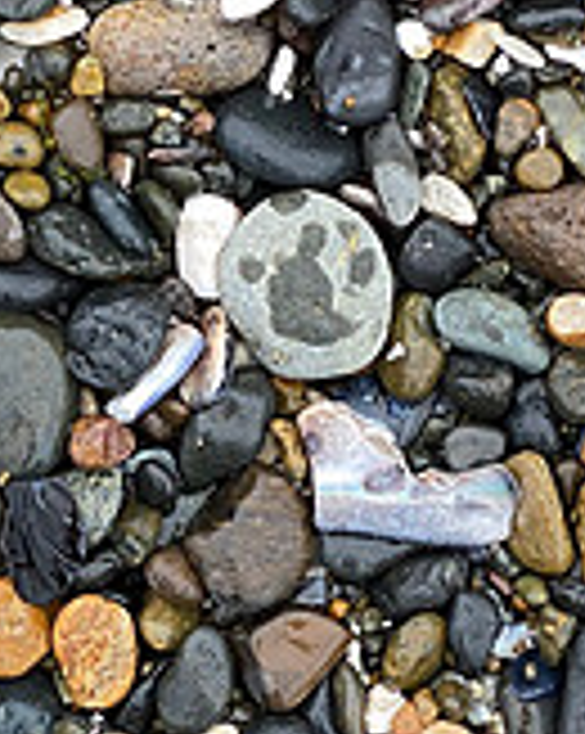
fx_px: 3925
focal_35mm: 181
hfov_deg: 8.5
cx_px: 259
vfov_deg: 10.7
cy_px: 320
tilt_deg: -79.1
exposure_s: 1/265
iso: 20
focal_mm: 6
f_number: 2
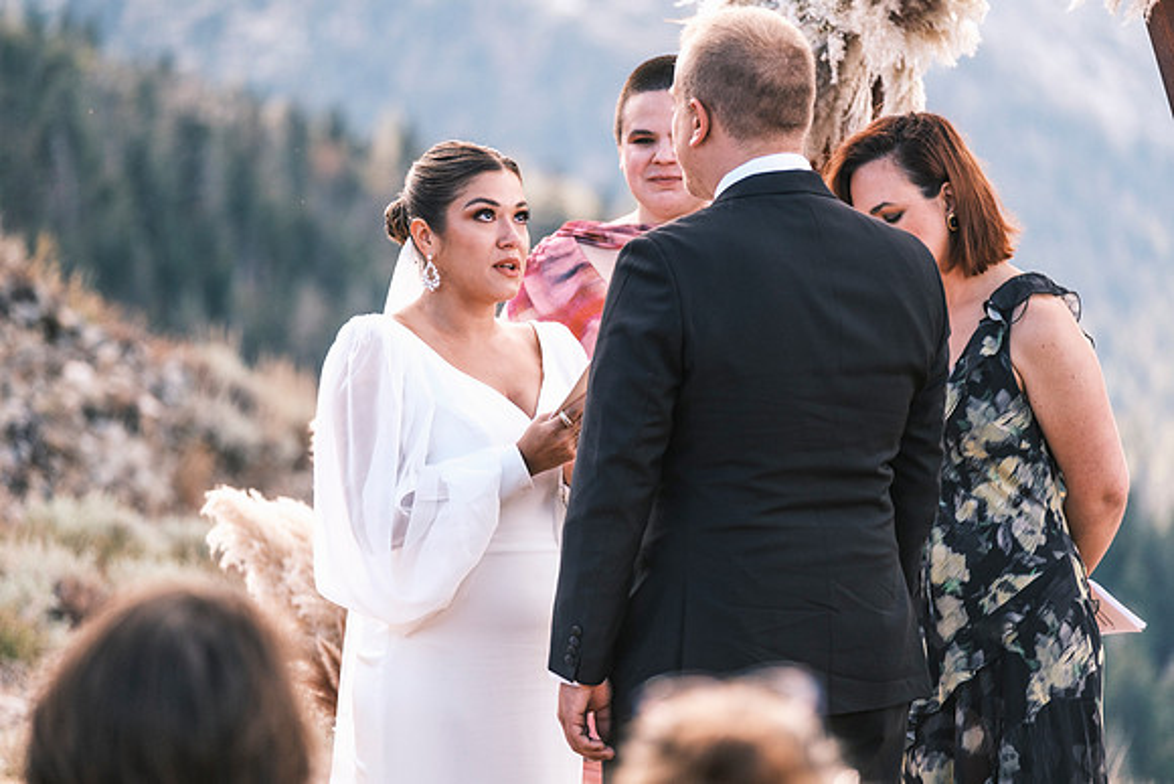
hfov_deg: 9.8
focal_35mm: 210
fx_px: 6850
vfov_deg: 6.5
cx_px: 587
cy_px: 392
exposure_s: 1/950
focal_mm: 140
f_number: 2.8
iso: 400
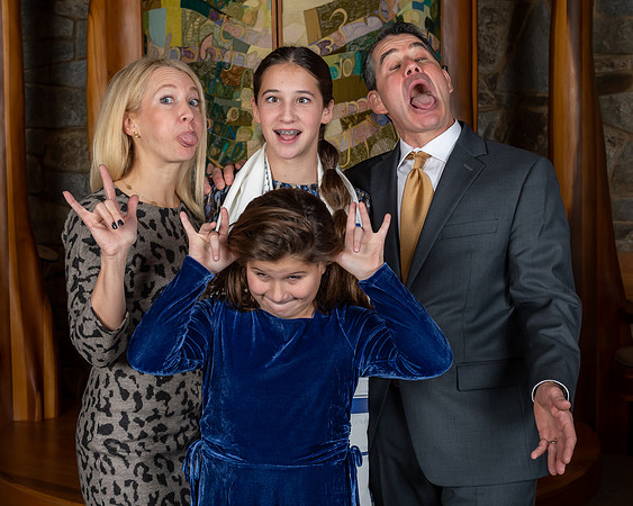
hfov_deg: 29.9
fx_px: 1186
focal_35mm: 63
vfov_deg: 24.1
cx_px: 295
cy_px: 258
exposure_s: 1/250
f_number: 7.1
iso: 400
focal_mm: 34
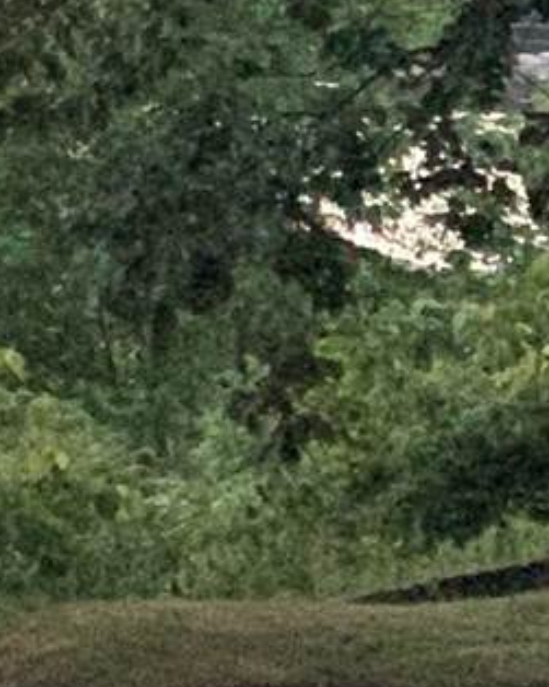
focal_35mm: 373
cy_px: -753
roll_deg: +0.2
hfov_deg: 4.1
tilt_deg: -2.2
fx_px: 7579
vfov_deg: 5.1
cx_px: -746
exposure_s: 1/60
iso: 400
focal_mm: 6
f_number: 2.4
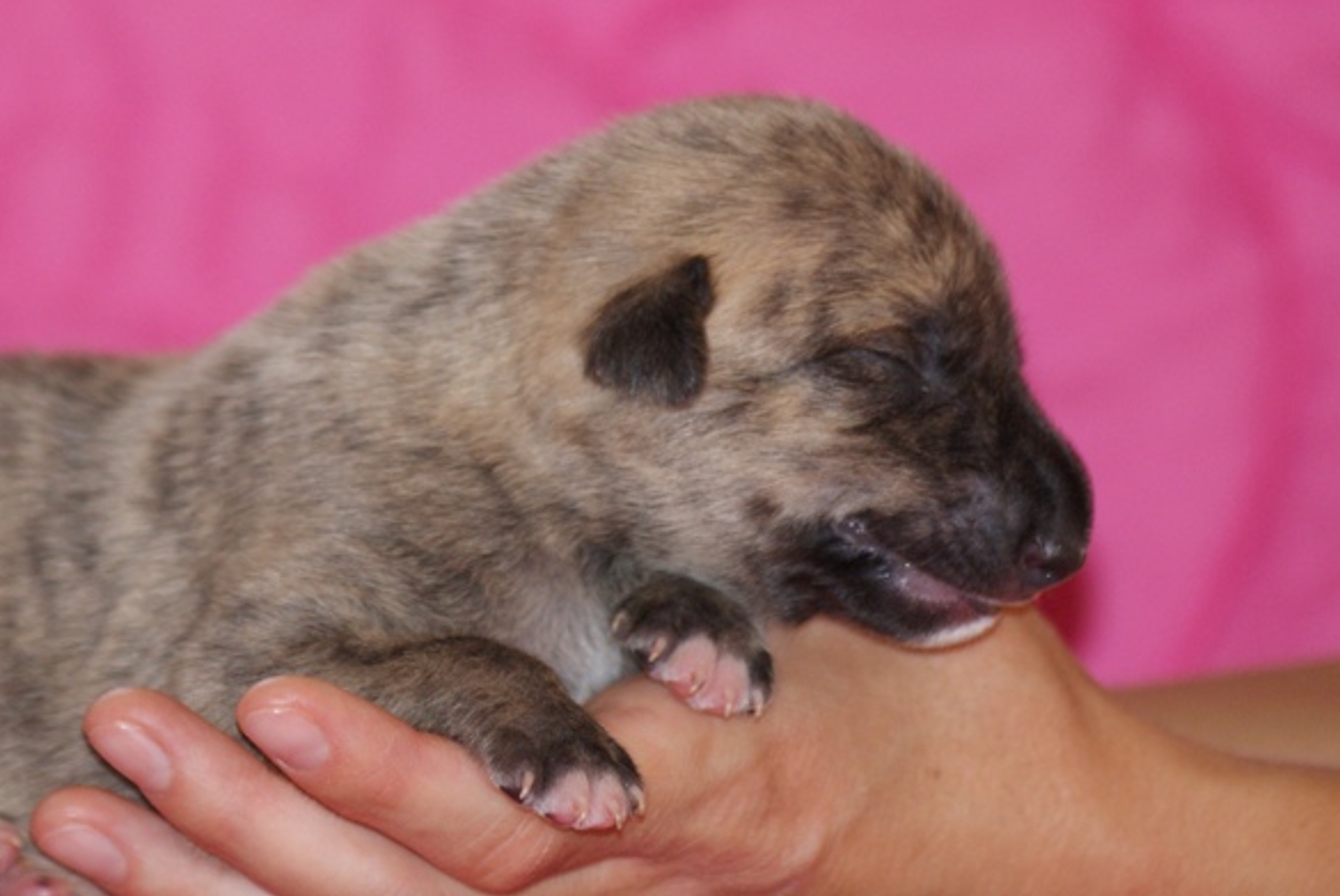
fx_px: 9163
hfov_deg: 8.4
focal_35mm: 246
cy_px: 411
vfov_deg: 5.6
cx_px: 662
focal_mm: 150
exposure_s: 1/125
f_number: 4.5
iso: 400
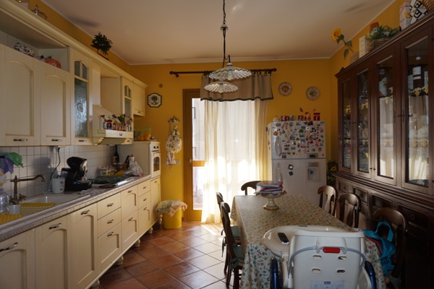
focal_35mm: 24
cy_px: 144
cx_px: 217
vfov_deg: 53.1
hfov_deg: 73.7
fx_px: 289
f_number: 4
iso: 100
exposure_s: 1/60
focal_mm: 16
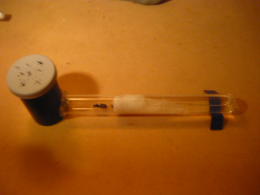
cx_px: 130
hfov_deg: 55.4
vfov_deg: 42.9
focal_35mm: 33
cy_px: 98
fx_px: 248
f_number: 2.8
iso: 400
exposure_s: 1/6
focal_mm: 5.5
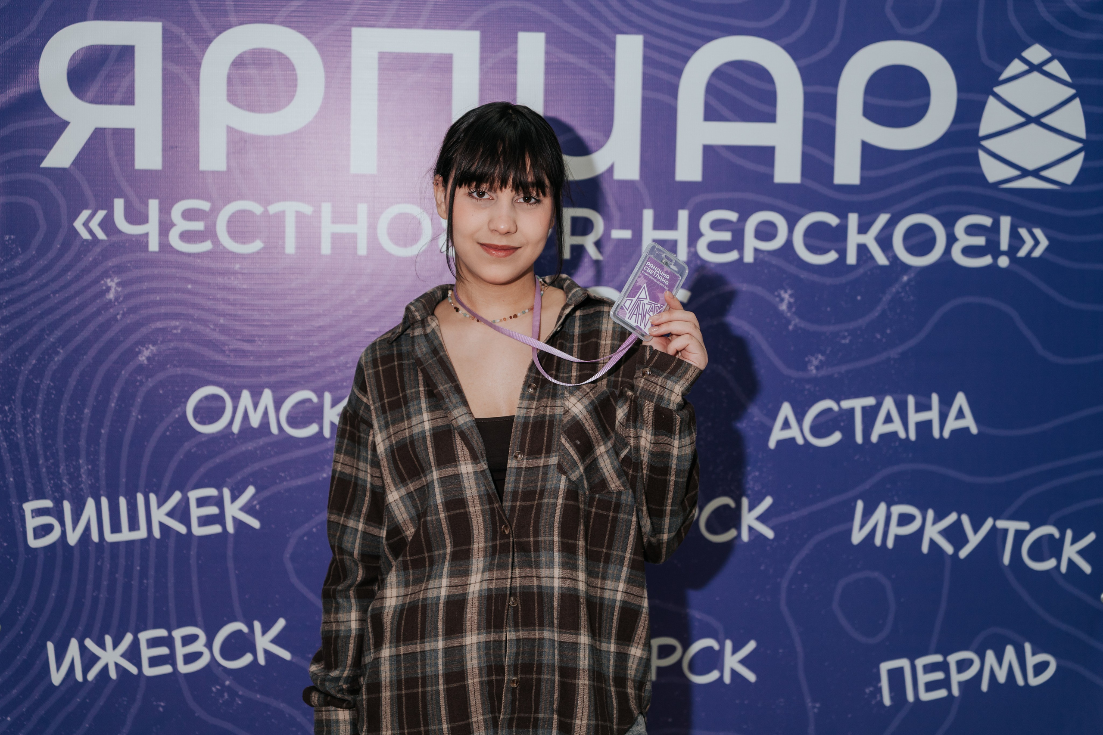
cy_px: 368
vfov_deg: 25.5
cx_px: 552
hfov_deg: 37.5
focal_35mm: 53
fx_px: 1624
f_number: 2.8
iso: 320
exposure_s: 1/125
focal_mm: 53
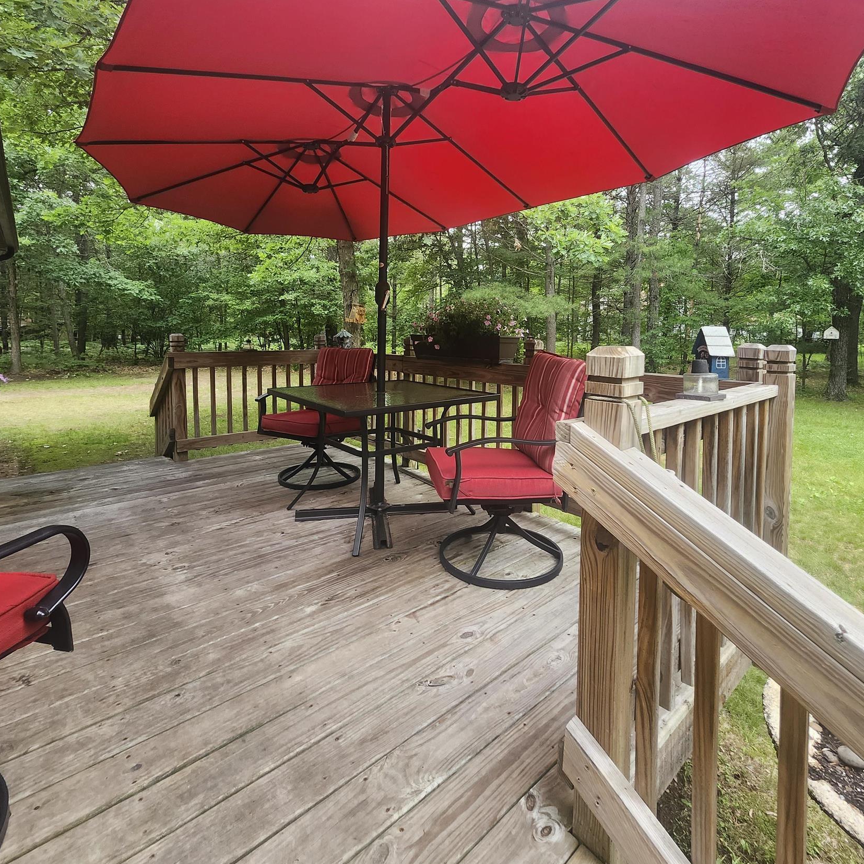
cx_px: 447
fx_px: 452
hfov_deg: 87.4
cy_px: 333
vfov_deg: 86.0
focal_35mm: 16
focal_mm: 1.74
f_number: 2.2
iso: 64
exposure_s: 1/60
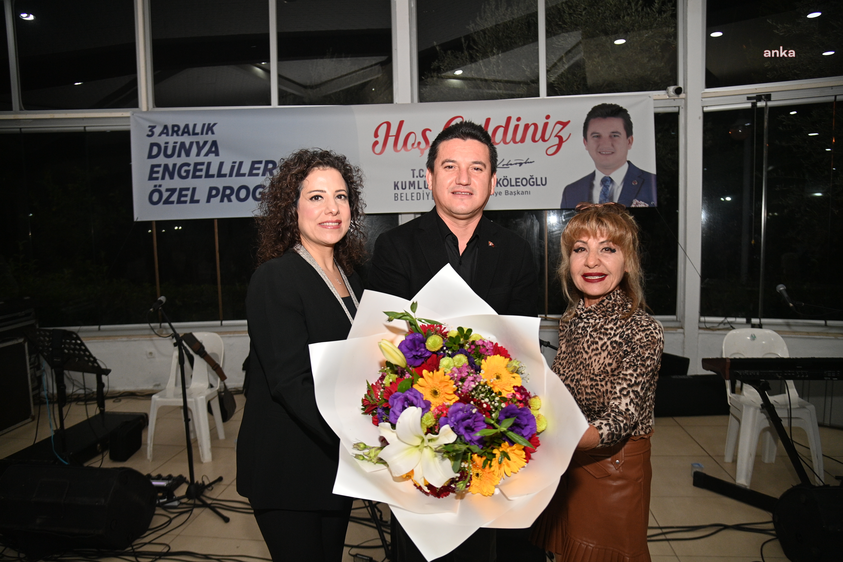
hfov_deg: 73.7
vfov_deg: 53.1
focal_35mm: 24
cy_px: 281
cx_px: 422
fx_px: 562
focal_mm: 24
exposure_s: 1/320
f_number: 4
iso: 1250
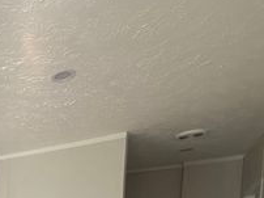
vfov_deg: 30.7
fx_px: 282
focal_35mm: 37
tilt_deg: -3.7
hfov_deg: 37.3
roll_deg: -0.5
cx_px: -57
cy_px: 254
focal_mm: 2.22
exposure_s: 1/73
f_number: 2.2
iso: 320
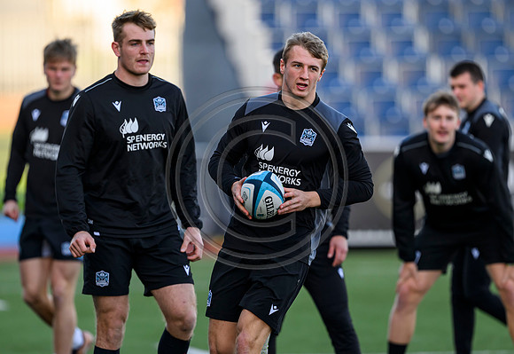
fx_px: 7058
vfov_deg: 2.9
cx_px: 275
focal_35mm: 490
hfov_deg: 4.2
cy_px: 209
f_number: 3.5
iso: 640
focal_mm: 400
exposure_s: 1/1250
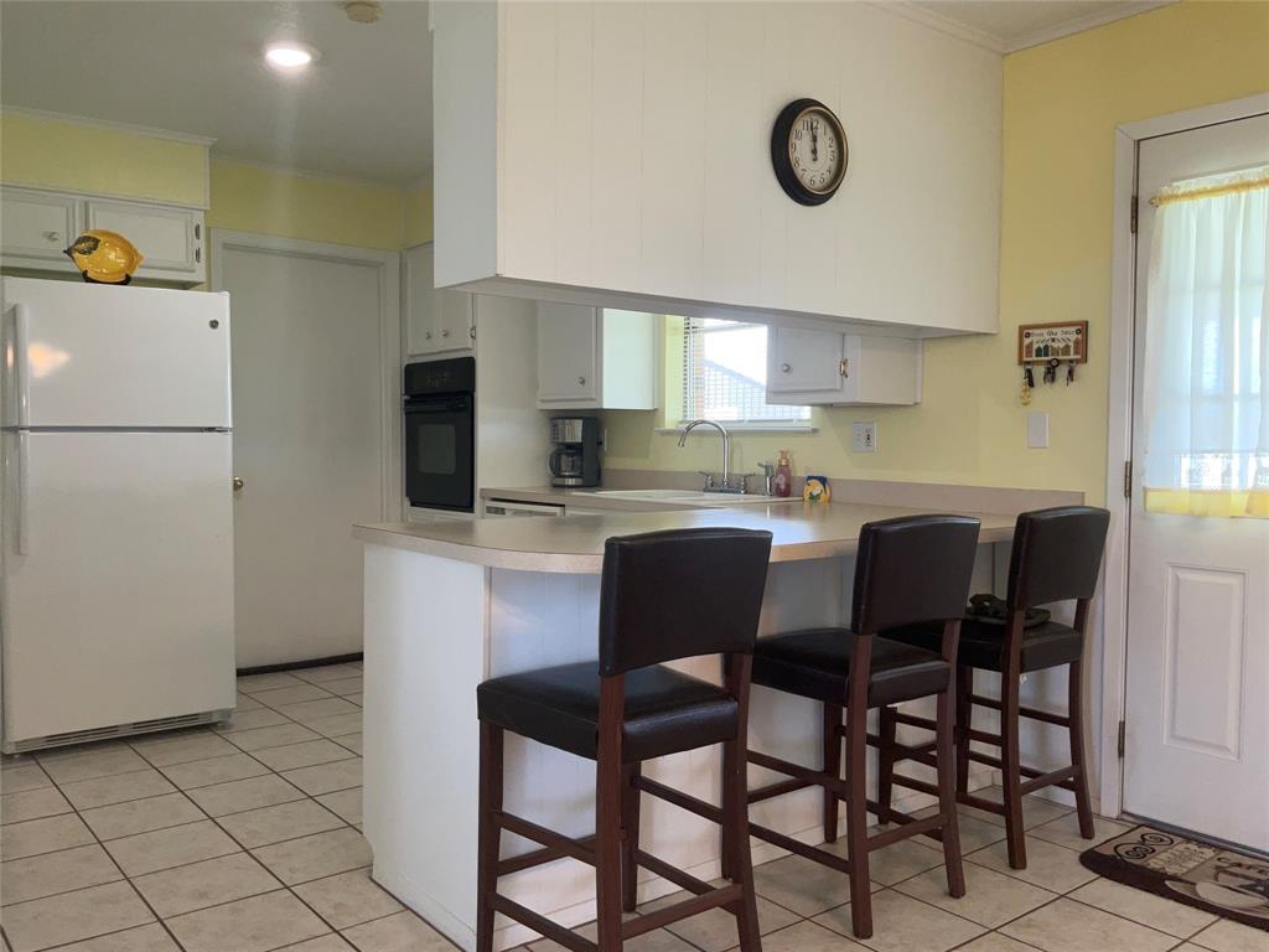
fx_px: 1063
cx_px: 634
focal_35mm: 29
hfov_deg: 61.7
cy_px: 476
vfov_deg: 48.2
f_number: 1.8
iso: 16
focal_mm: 3
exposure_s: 1/71
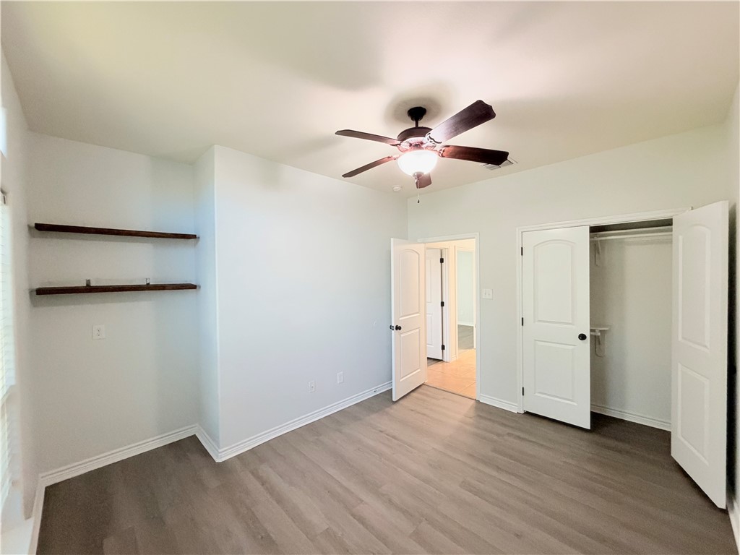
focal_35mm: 14
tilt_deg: -0.3
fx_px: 299
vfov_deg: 85.7
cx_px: 370
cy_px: 278
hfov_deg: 102.1
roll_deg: +0.3
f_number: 2.2
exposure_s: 1/60
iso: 500
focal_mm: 2.22
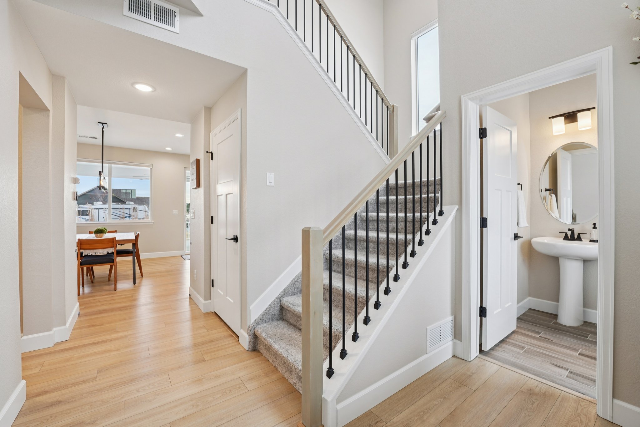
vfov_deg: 81.2
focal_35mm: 14
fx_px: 249
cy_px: 214
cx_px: 320
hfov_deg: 104.3
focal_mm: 14
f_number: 8
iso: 400
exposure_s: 1/15
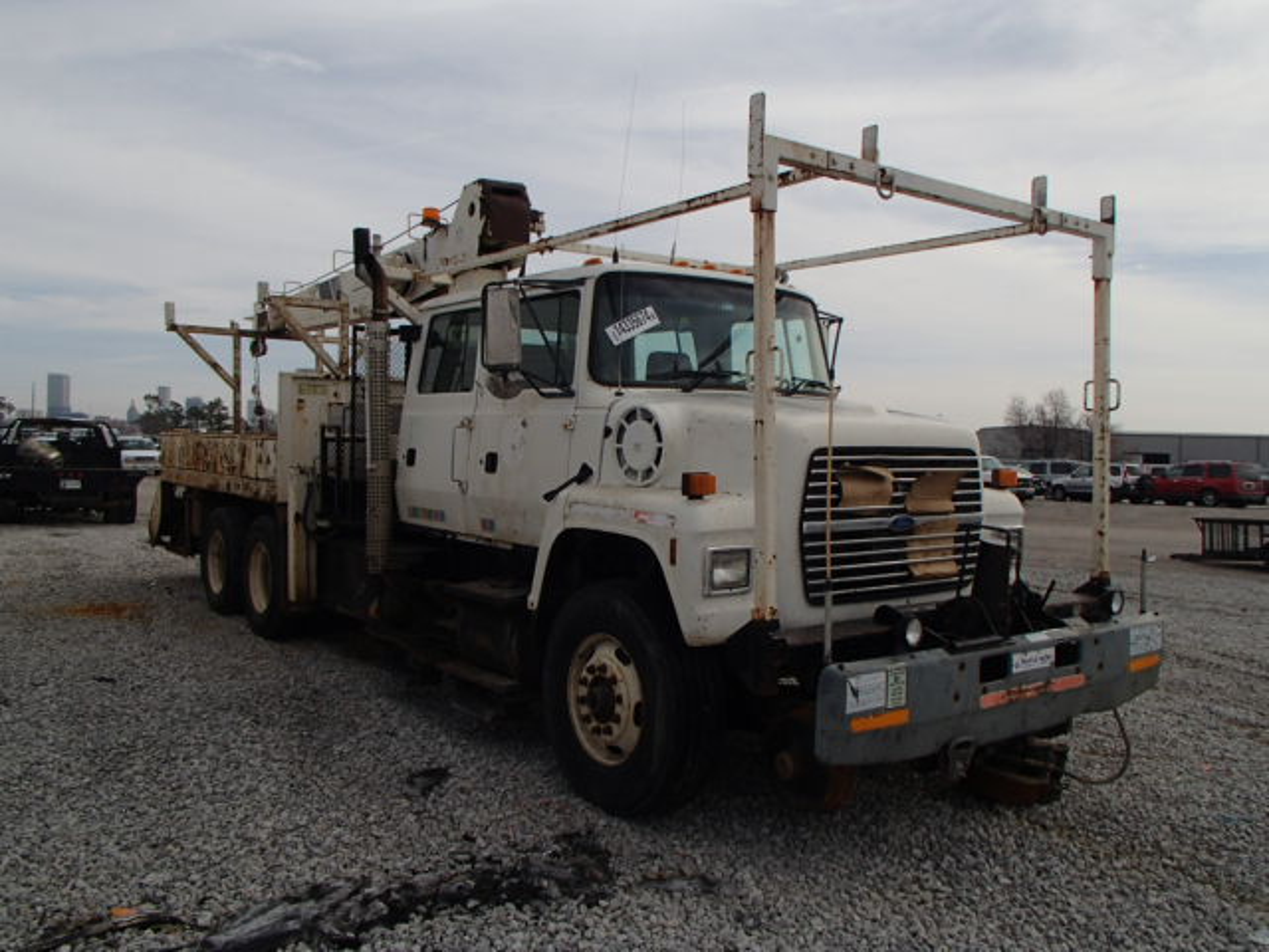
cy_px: 476
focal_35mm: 28
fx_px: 1026
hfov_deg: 63.4
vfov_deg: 49.7
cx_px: 634
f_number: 11
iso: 100
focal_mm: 5
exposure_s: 1/160
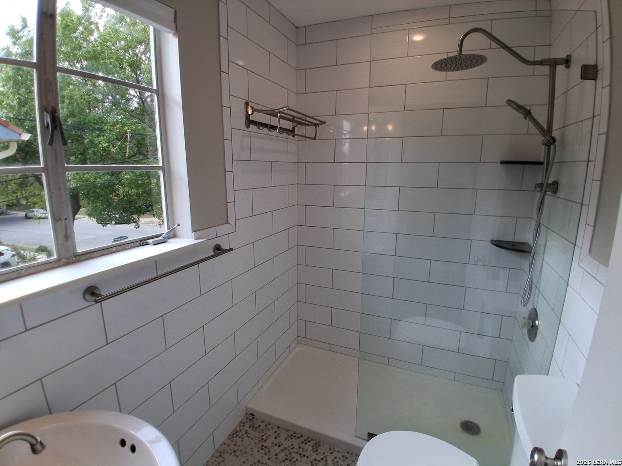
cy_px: 233
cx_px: 311
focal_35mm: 17
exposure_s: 1/179
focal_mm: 1.4
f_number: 2.2
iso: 50
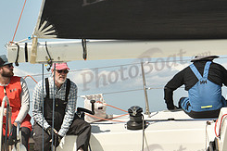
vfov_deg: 5.8
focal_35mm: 237
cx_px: 33
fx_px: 1493
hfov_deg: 8.7
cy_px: 128
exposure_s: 1/800
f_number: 9
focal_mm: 100
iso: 250
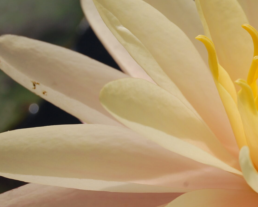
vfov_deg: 8.7
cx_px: 288
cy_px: 120
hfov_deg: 10.7
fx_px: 1360
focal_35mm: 178
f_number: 13
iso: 200
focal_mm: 55
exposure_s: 1/640
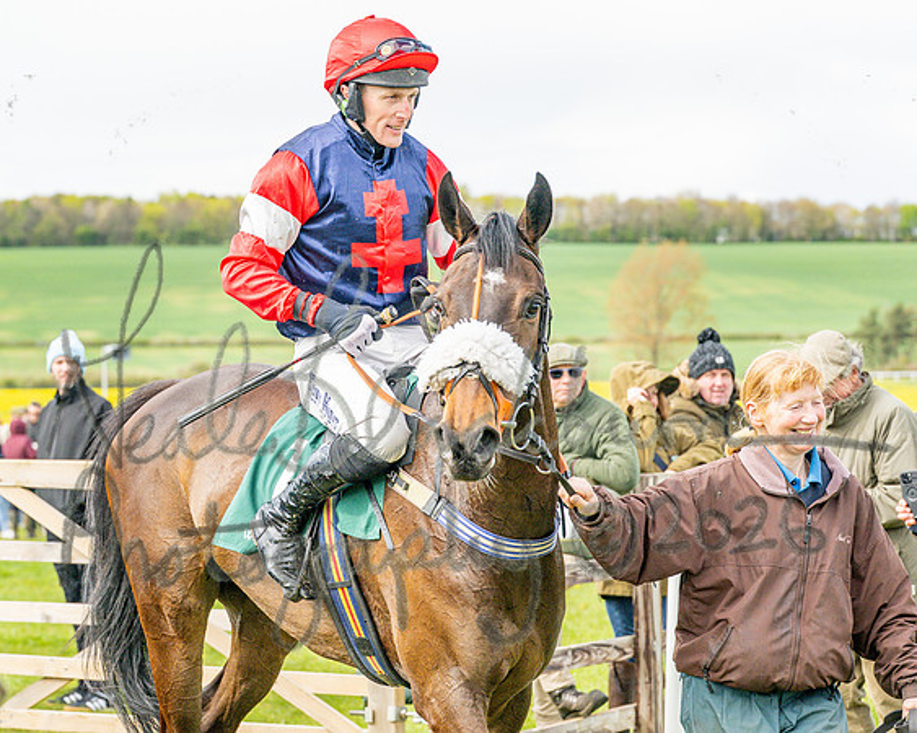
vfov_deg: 13.0
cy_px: 366
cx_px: 462
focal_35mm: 118
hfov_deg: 16.3
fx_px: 3210
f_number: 4
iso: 400
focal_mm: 70
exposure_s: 1/2500
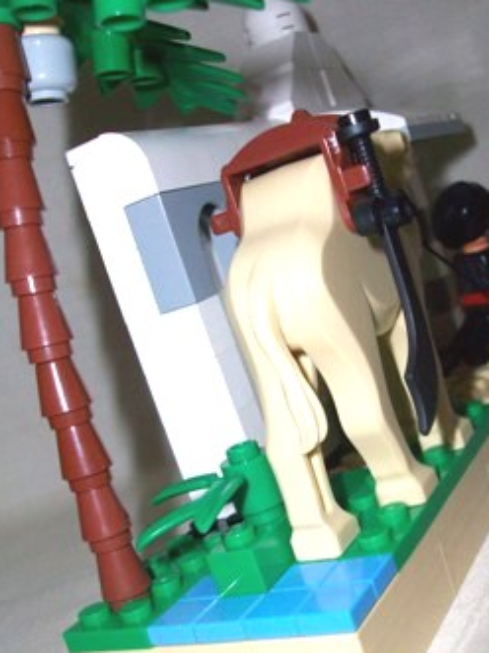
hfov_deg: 31.5
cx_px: 258
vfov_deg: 41.3
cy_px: 331
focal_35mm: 46
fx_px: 867
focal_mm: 5.7
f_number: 2.8
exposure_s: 1/30
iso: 160
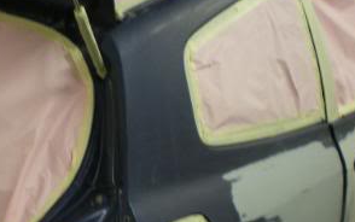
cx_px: 64
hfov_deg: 24.5
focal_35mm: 83
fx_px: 803
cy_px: 195
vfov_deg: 15.6
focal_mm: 6.3
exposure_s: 1/50
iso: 250
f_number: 3.1
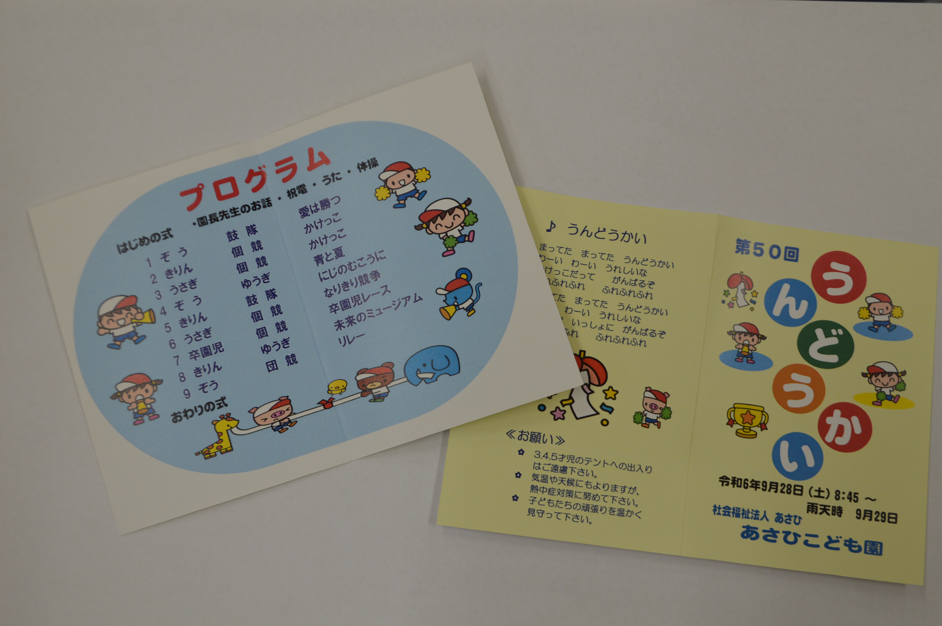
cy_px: 313
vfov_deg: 36.8
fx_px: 941
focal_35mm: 36
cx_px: 471
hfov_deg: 53.2
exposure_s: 1/60
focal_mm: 24
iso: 250
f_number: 5.6
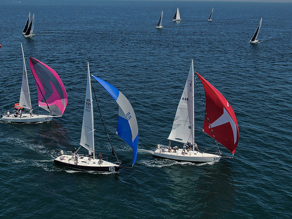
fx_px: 405
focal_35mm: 48
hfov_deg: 39.7
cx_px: 146
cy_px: 110
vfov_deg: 30.3
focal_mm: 8.6
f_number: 3.8
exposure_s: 1/1600
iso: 100
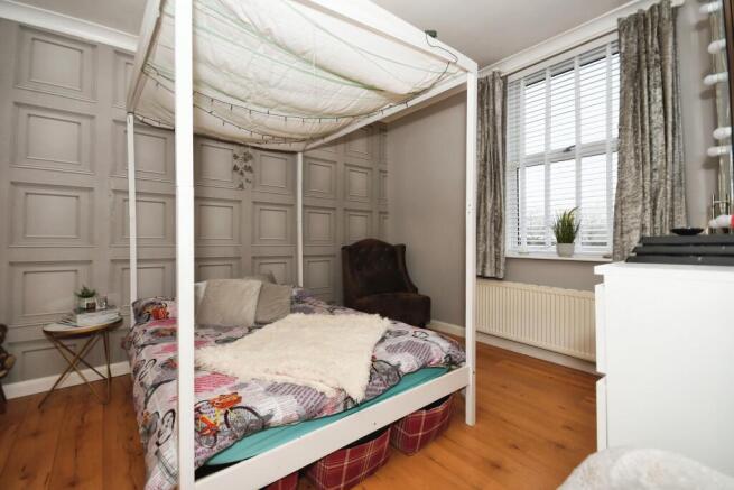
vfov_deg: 77.4
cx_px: 367
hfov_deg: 100.4
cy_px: 245
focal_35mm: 15
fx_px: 306
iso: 400
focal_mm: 10
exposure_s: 1/60
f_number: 8
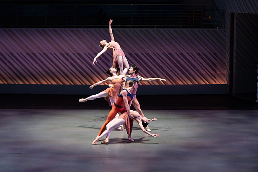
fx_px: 566
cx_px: 129
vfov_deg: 17.3
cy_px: 86
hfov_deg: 25.7
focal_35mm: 79
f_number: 4.5
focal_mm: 79
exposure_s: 1/400
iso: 8000
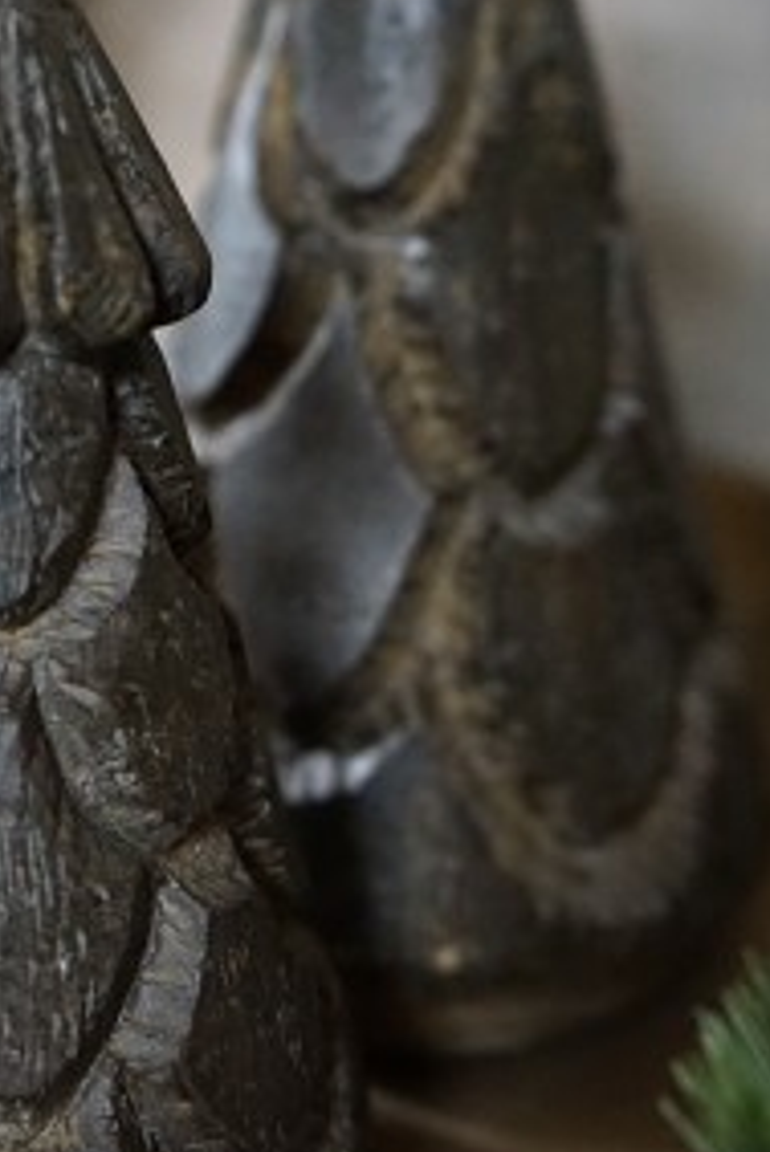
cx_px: 224
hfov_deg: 19.4
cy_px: 545
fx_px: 2243
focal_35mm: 70
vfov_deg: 28.8
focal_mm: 33
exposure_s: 1/60
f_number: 4
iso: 6400
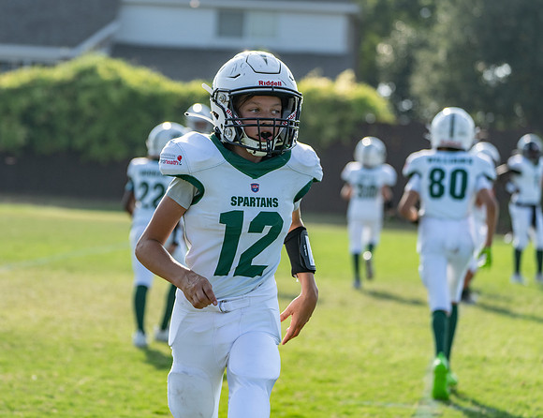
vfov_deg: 7.7
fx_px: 3106
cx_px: 210
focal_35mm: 196
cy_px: 196
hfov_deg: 10.0
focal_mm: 168
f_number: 5.6
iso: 250
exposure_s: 1/1000
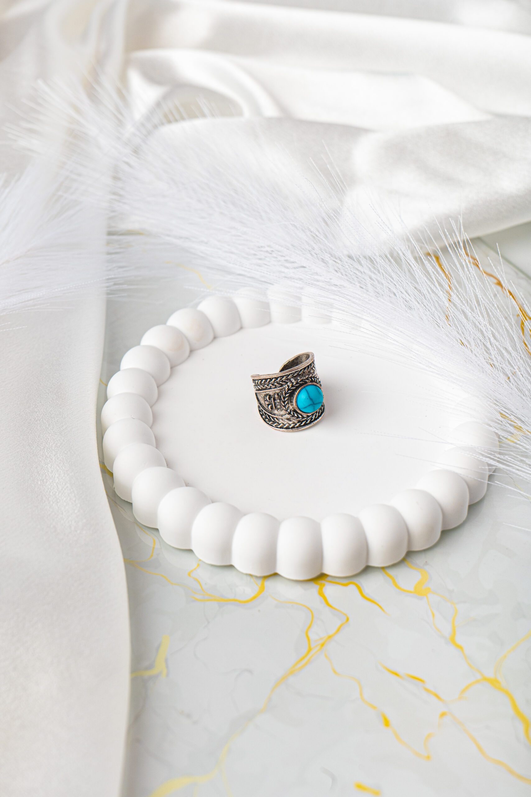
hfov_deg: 22.6
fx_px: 1327
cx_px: 266
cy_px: 398
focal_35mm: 60
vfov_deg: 33.4
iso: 400
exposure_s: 1/160
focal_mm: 60
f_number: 7.1
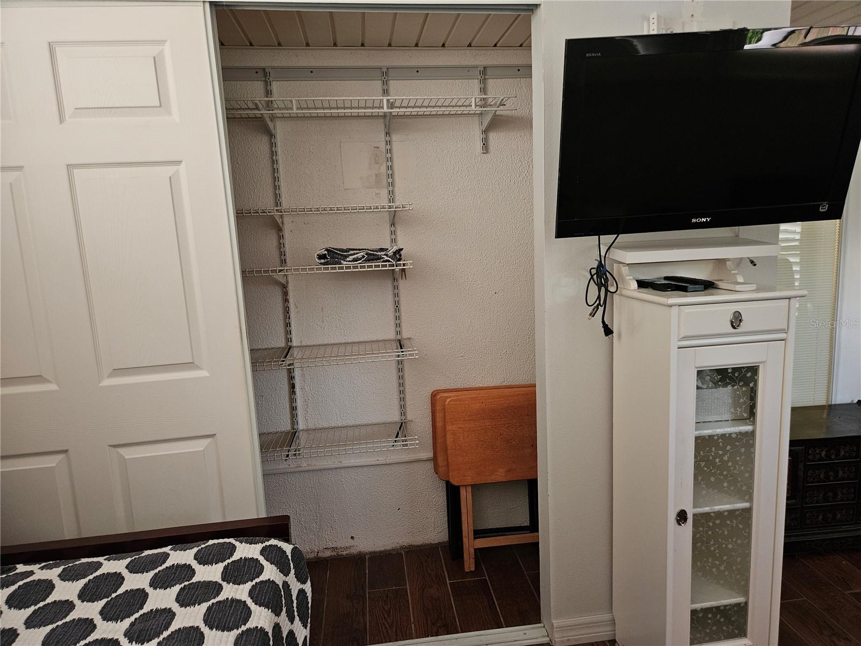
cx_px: 430
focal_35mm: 23
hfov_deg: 73.9
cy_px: 323
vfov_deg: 58.9
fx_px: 572
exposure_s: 1/24
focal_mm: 5.4
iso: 500
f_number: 1.8
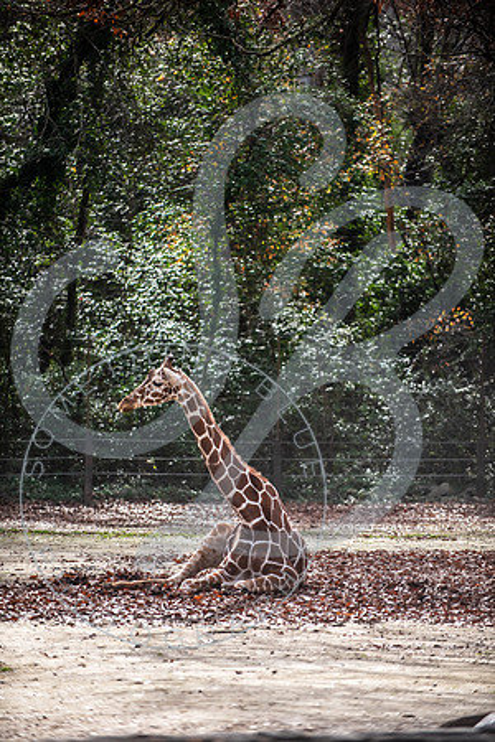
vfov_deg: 10.3
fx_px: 4125
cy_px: 371
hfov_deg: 6.9
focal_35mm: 200
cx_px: 248
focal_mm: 200
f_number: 2.8
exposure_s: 1/1600
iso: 200
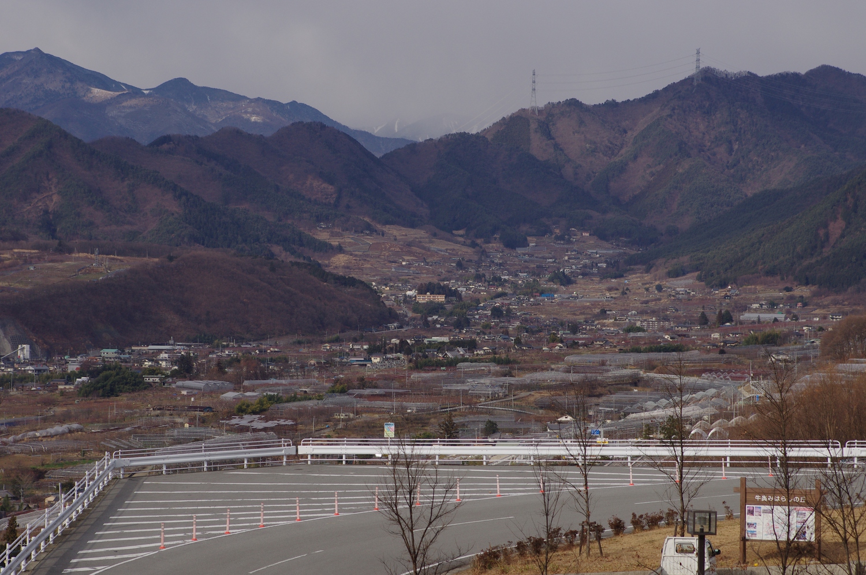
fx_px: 2691
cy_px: 288
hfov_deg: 18.3
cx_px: 433
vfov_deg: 12.2
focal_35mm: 112
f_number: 4
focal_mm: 75
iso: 200
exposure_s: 1/2000
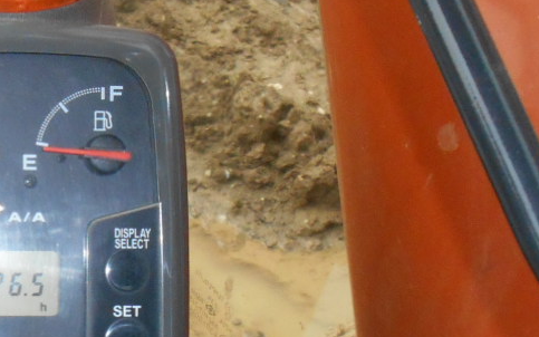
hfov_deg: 16.4
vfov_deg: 10.6
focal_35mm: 123
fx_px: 1807
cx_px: -74
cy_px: 290
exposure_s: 1/60
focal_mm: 6.3
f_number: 11.8
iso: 360
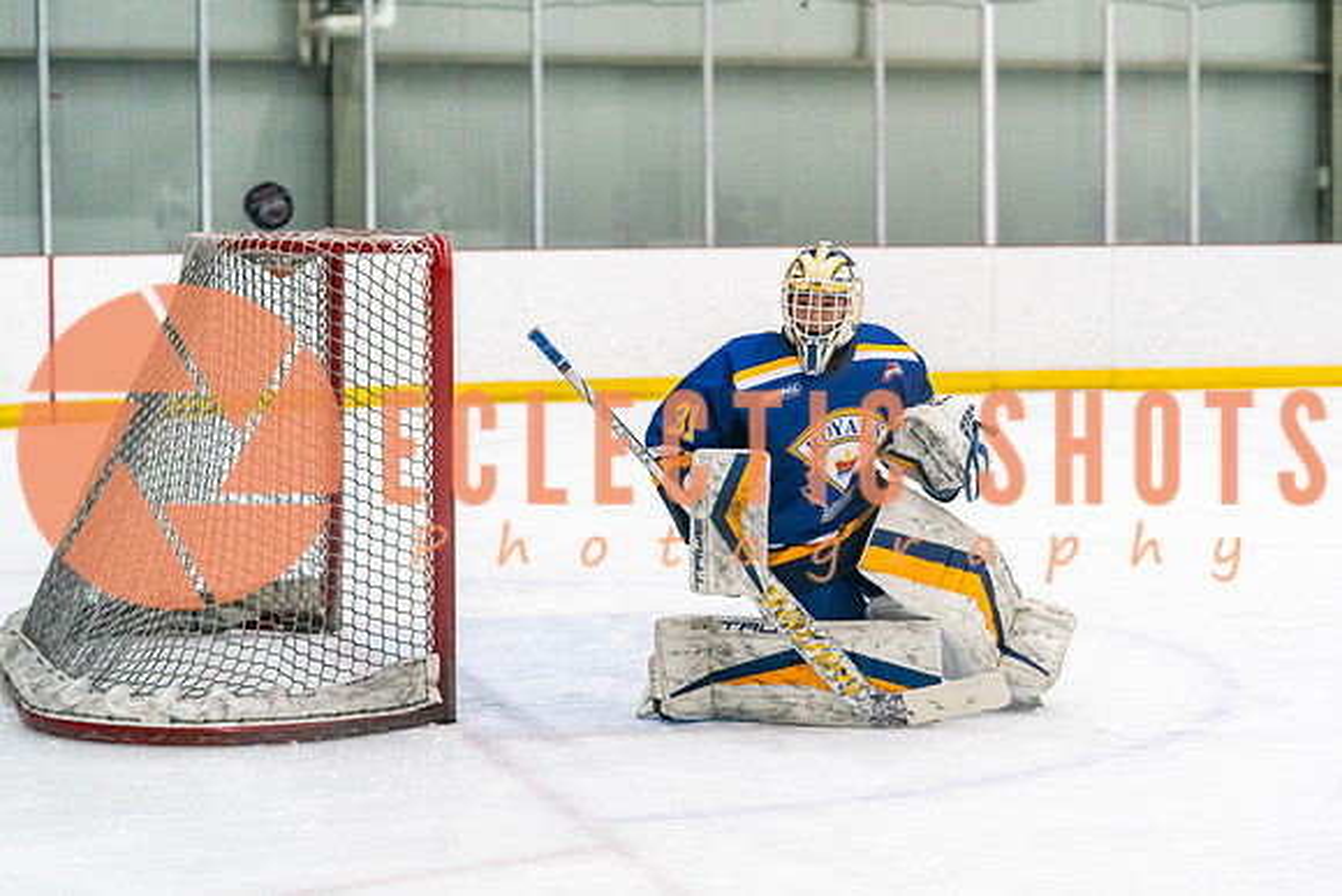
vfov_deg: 15.5
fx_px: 3296
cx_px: 760
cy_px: 389
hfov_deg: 23.0
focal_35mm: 88
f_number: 2.8
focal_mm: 76
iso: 3200
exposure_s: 1/1250
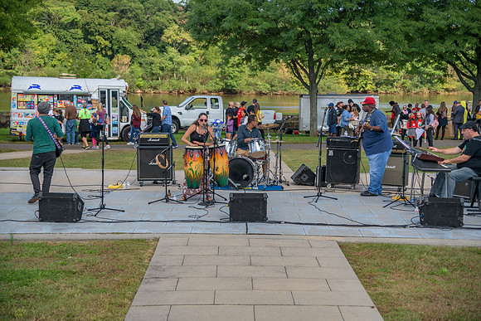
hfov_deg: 28.8
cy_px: 160
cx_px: 240
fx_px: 935
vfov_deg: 19.5
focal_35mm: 70
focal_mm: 70
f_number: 4
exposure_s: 1/200
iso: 80
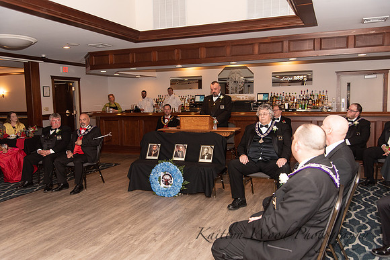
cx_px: 195
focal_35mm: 31
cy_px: 130
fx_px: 336
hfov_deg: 60.3
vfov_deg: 42.3
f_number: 4
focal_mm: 31
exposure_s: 1/200
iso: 800
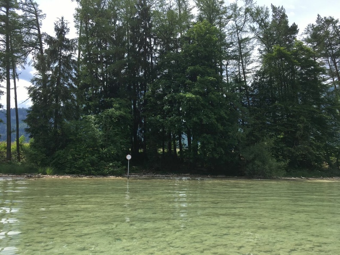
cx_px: 170
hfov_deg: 61.7
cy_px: 128
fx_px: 285
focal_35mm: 29
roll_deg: +0.7
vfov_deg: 48.2
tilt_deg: +6.0
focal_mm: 4.15
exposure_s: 1/1083
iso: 25
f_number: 2.2
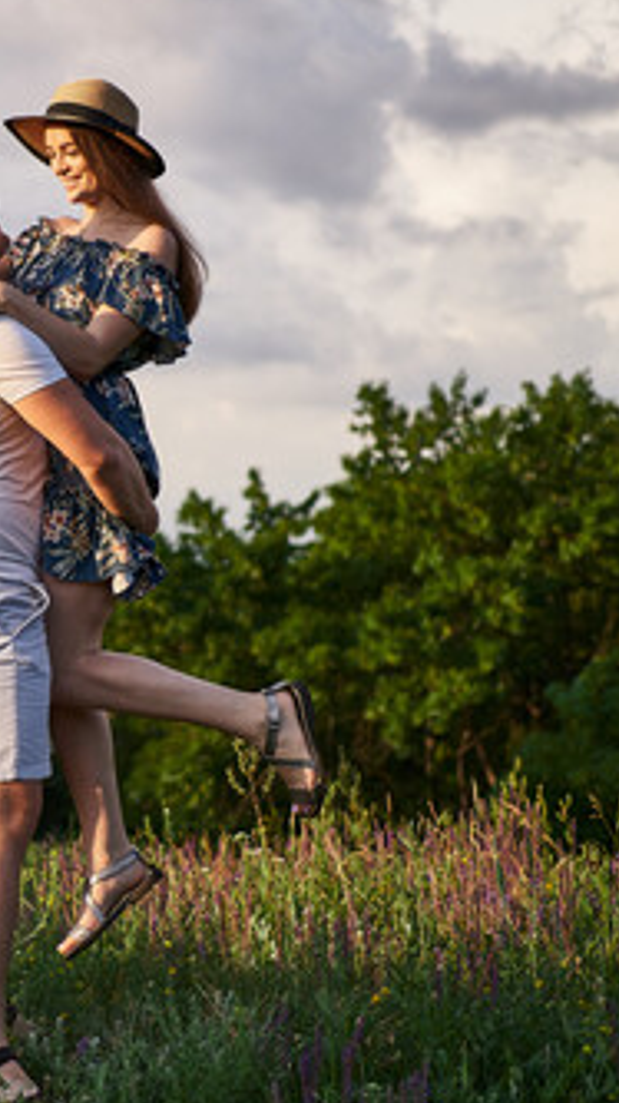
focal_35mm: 65
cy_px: 548
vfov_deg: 32.4
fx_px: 1899
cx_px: -113
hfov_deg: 17.7
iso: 200
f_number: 1.8
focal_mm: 35
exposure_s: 1/3200
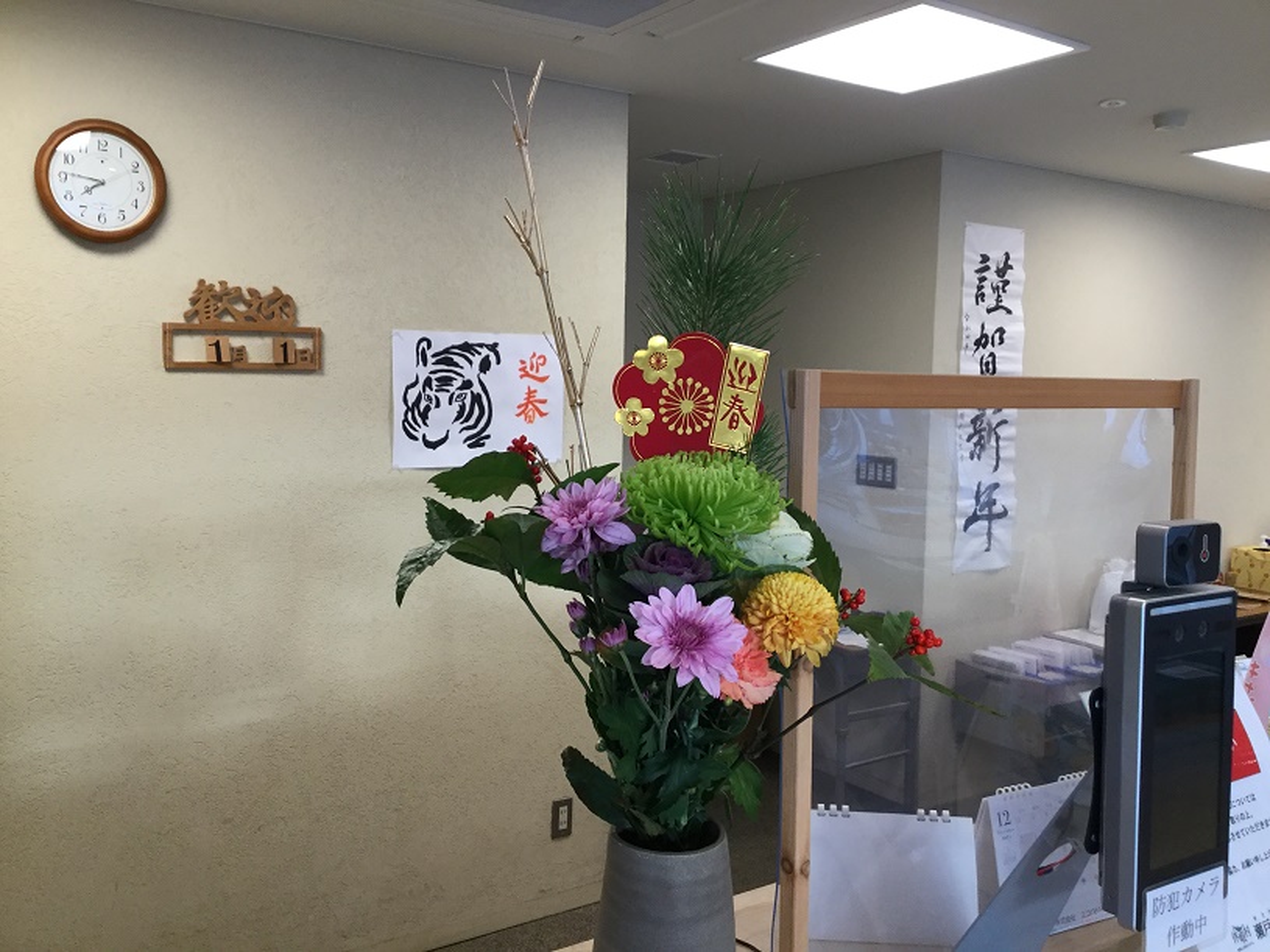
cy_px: 476
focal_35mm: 31
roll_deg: -1.6
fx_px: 1137
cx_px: 635
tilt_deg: -4.2
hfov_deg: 58.4
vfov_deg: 45.4
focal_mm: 3.3
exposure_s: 1/30
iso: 32
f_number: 2.4
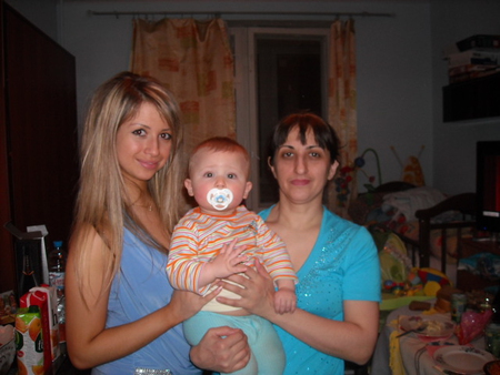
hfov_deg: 52.6
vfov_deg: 40.7
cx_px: 250
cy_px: 188
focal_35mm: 35
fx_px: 506
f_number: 2.8
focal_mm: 5.7
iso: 200
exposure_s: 1/60
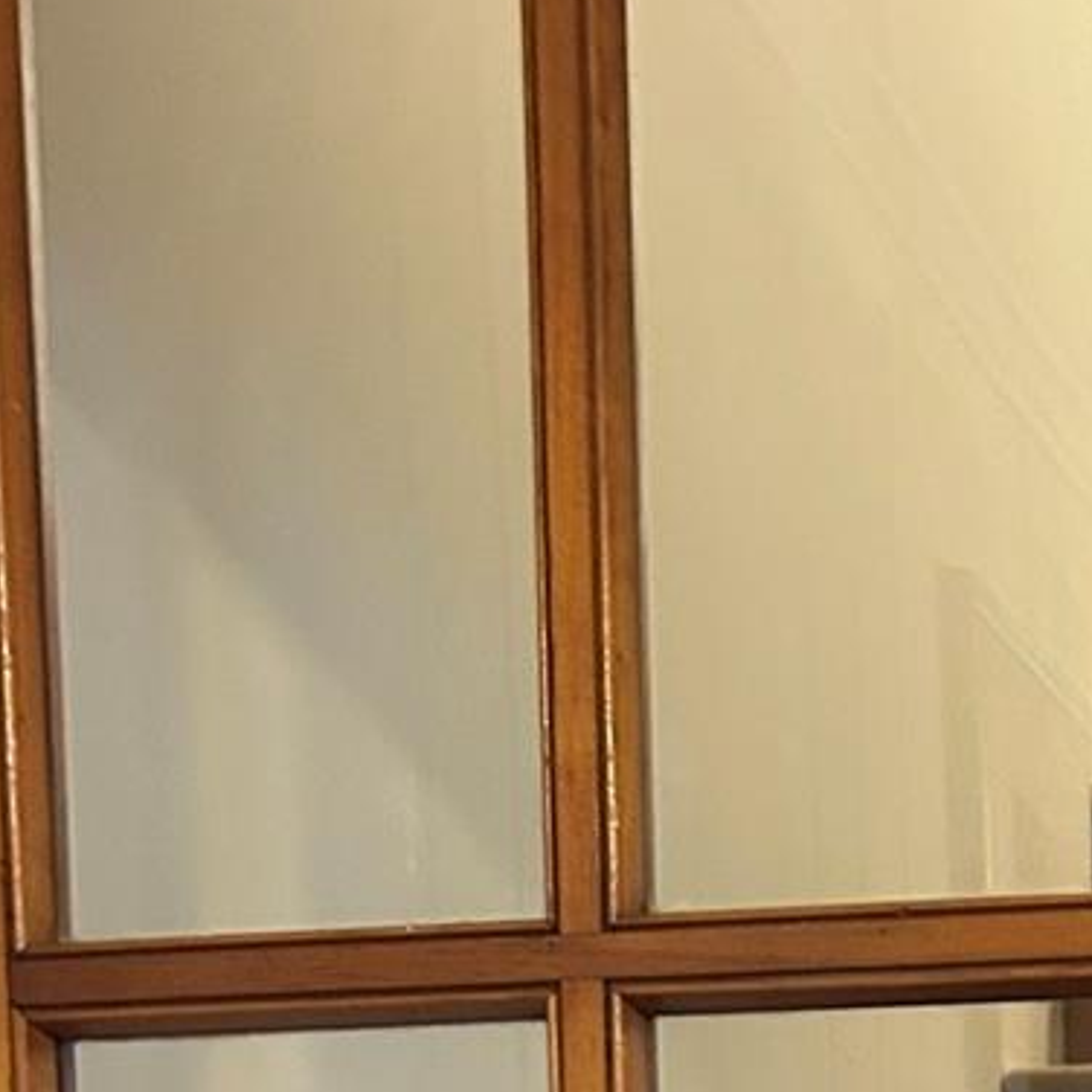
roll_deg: +0.3
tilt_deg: -3.8
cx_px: 1150
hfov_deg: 17.9
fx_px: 3355
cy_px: 1952
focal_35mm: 94
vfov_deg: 15.8
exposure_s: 1/40
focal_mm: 5.7
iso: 500
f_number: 1.5
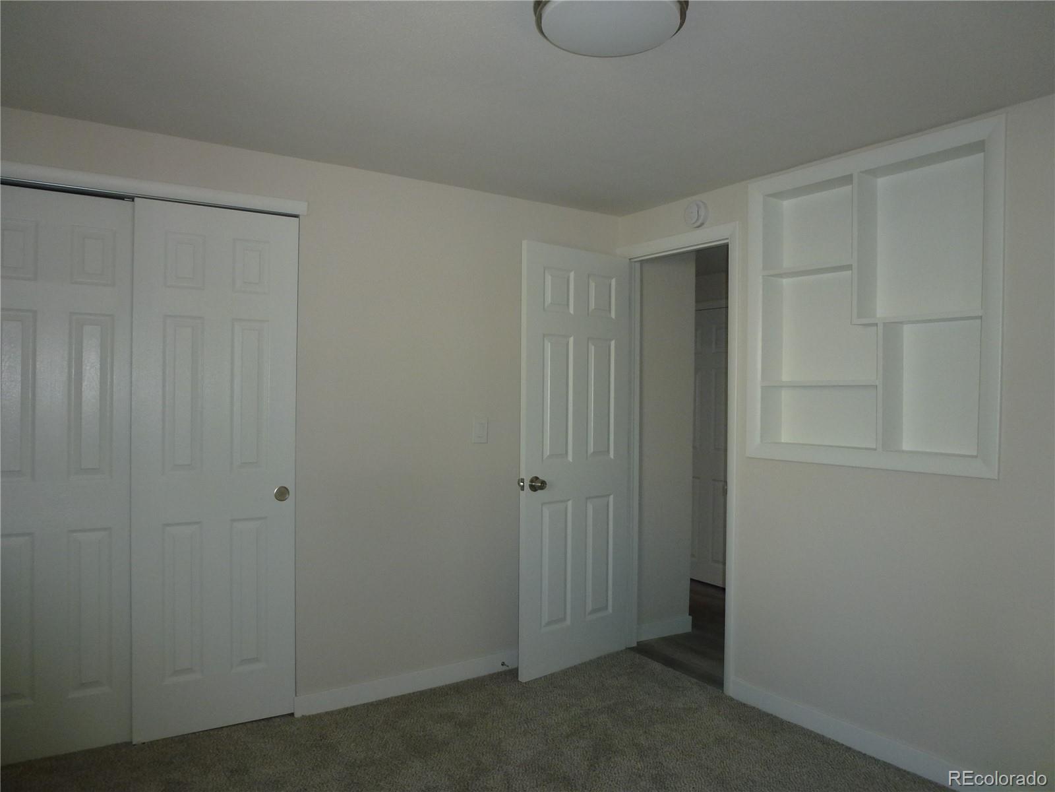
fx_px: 731
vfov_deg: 56.8
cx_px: 528
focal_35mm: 24
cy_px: 396
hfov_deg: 71.6
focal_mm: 4.3
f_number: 3.3
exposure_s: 1/60
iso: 160
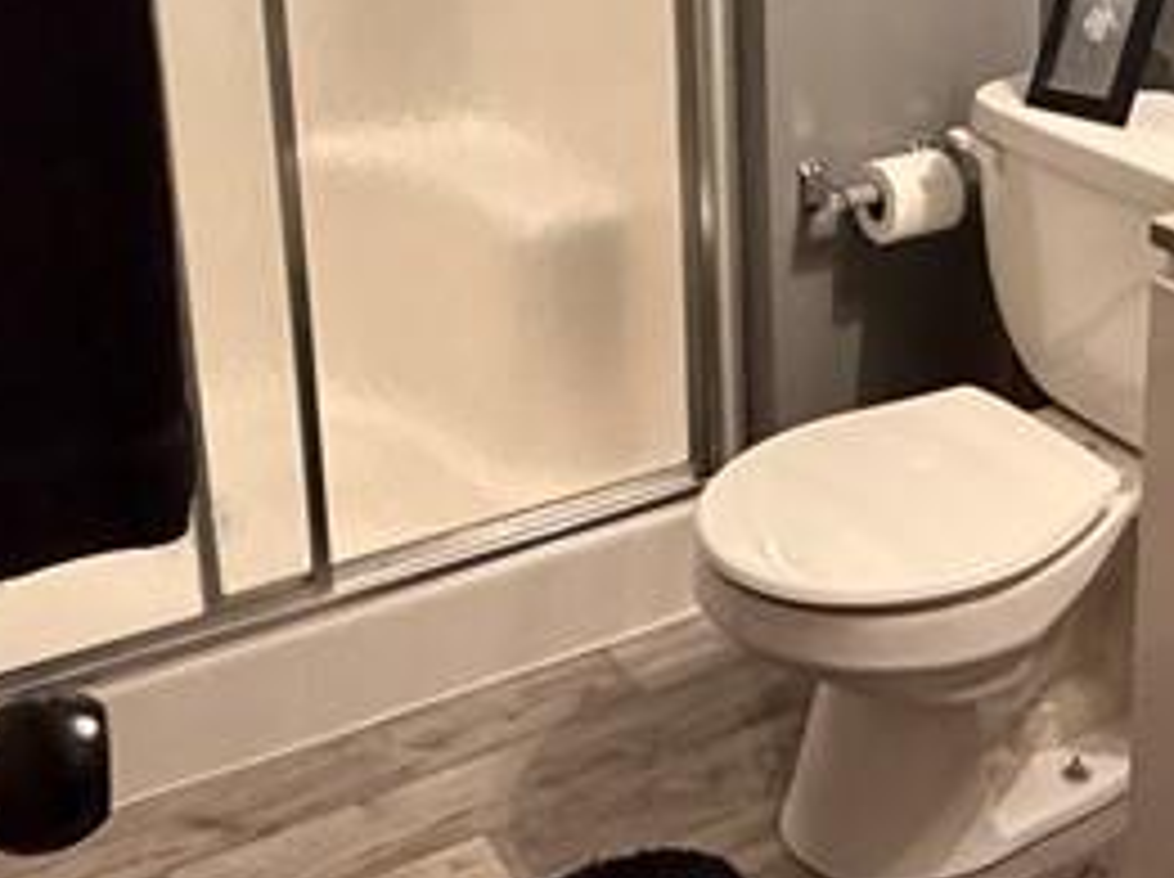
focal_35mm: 55
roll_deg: +1.0
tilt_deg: -14.7
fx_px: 1863
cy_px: 50
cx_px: 904
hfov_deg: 34.1
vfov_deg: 25.5
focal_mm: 2.22
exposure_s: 1/60
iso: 800
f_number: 2.2
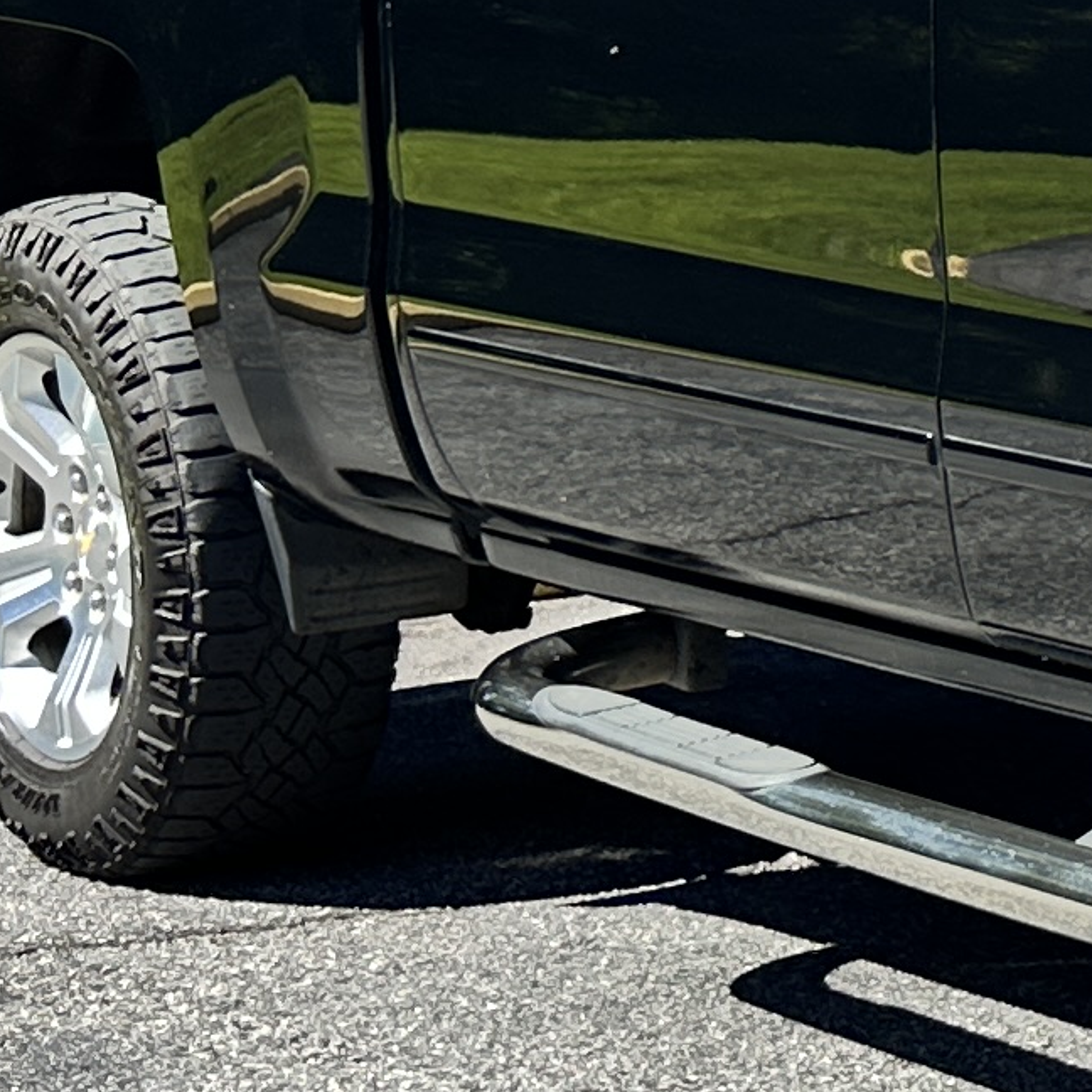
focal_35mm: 132
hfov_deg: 11.7
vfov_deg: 13.2
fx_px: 4711
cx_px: 2248
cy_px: 329
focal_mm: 6.86
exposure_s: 1/1517
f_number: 1.78
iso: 80
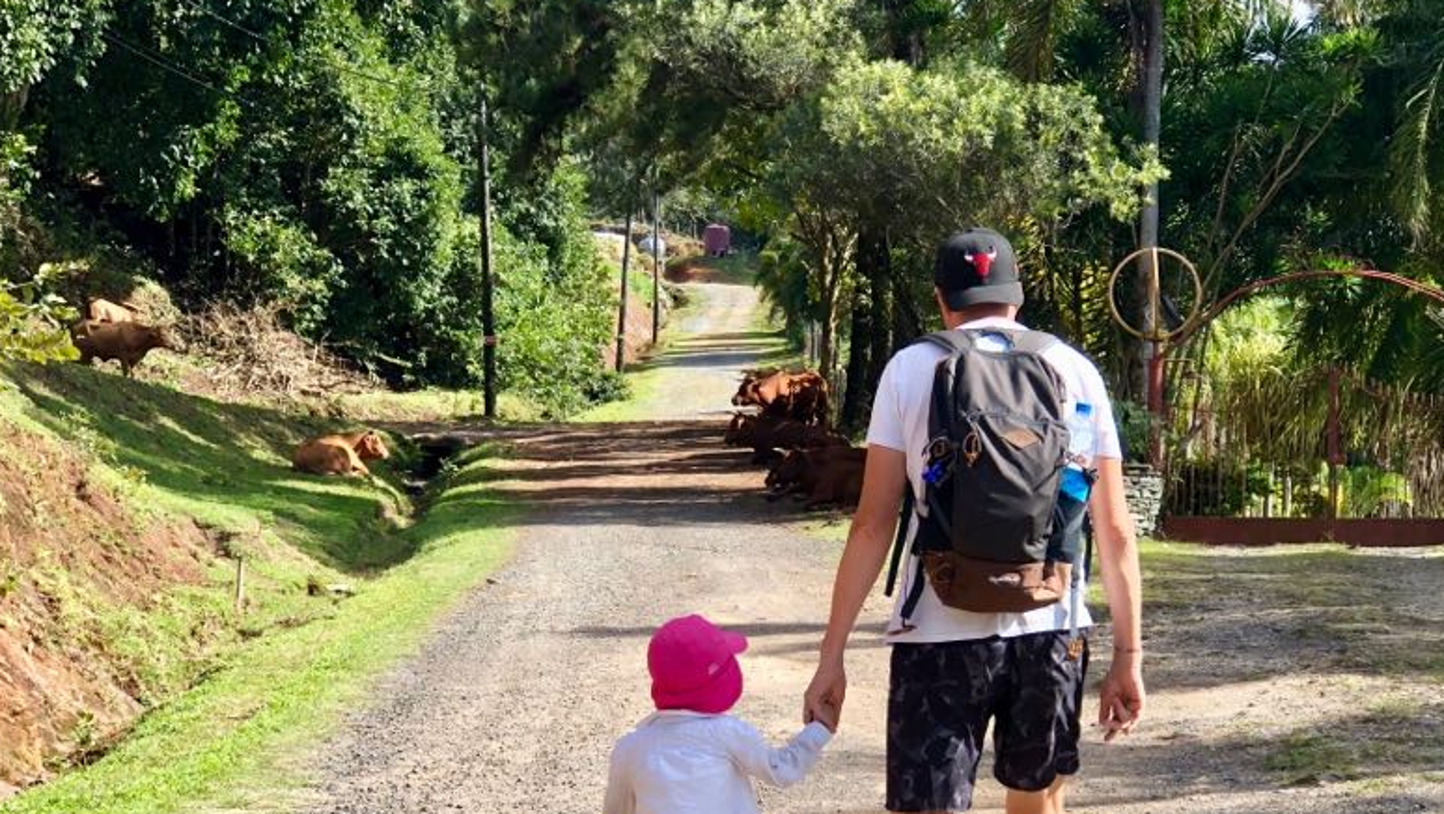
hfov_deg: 27.5
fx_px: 2949
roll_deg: -0.1
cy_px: 556
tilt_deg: +0.3
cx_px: 845
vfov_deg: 15.7
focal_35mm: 77
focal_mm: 6.6
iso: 20
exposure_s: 1/289
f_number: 2.8
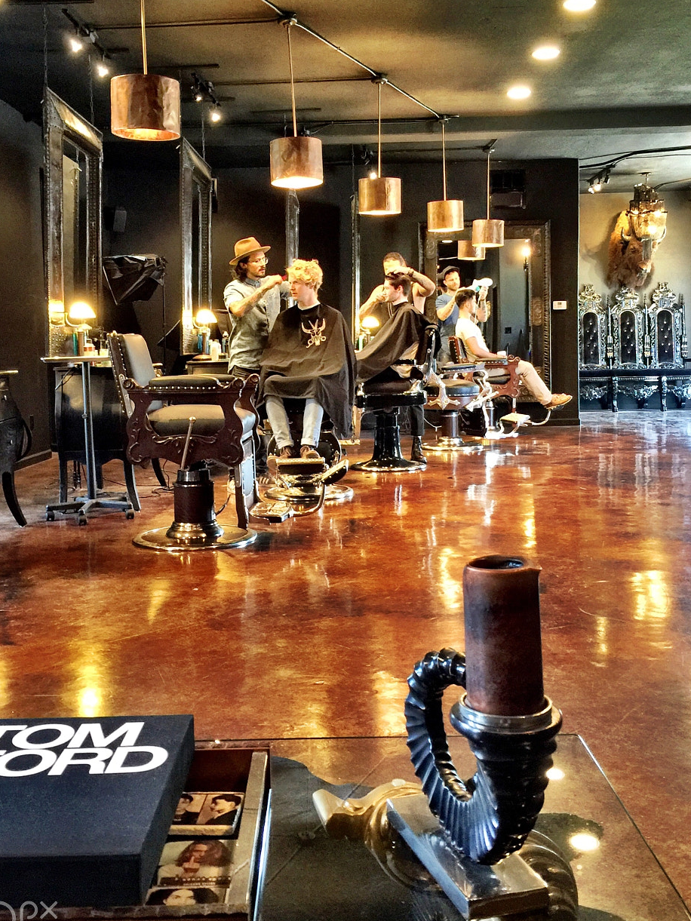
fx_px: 1011
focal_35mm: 38
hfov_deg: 37.7
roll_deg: +0.5
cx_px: 323
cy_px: 414
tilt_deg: -2.6
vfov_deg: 48.9
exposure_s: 1/10
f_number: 2.2
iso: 100
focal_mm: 4.15
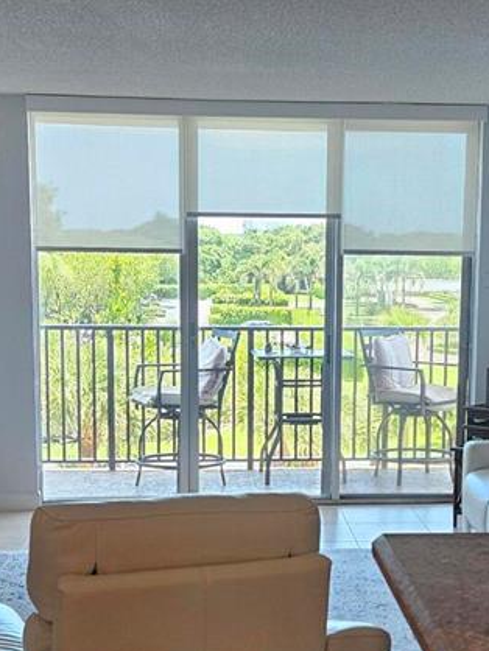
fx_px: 1242
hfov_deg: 22.1
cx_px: 347
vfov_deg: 29.2
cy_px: 436
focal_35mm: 66
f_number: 1.8
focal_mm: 5.4
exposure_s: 1/120
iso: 125
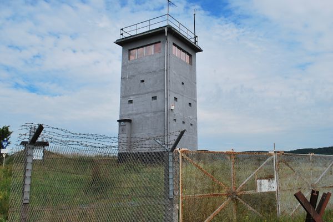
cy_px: 111
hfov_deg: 57.2
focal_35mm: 33
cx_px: 166
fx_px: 305
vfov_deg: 40.0
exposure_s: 1/400
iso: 100
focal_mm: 22
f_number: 10
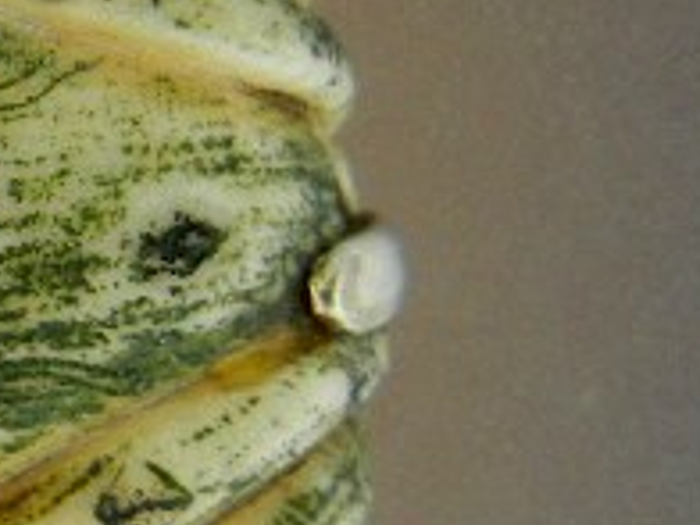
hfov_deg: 9.9
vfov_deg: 7.7
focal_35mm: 193
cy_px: 225
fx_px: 3903
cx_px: -396
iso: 400
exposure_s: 1/15.8
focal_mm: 10.6
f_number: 4
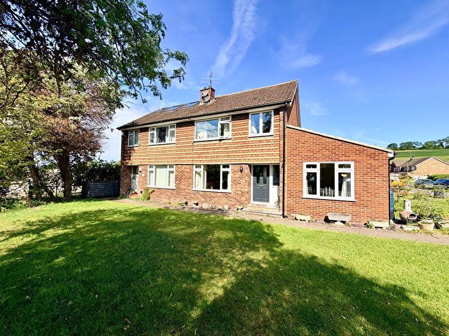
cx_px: 224
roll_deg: -0.6
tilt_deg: +1.4
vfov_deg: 85.7
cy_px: 168
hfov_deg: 102.1
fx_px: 182
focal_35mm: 14
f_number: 2.2
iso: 25
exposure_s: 1/770
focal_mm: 2.22
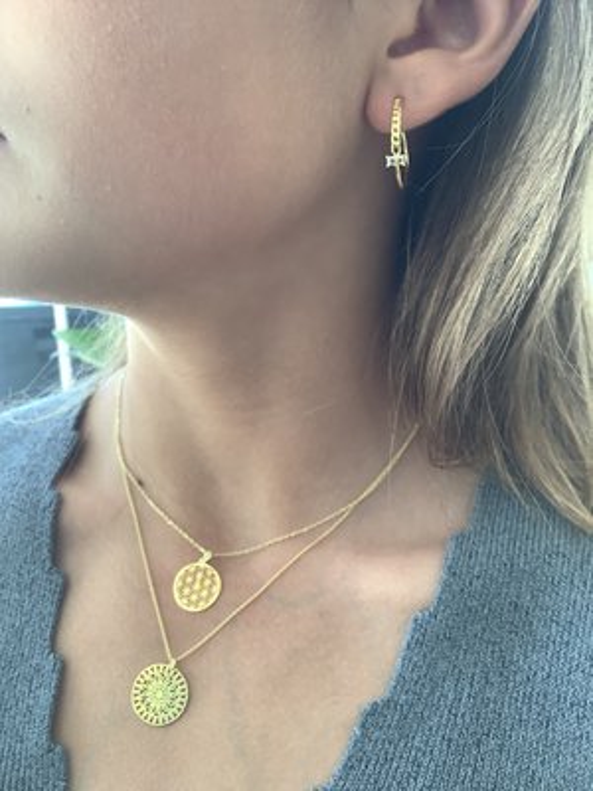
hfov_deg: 45.4
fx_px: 708
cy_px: 396
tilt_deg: -19.5
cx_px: 296
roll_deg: +0.0
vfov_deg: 58.4
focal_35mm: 31
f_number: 2.4
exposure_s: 1/60
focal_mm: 3.3
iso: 50
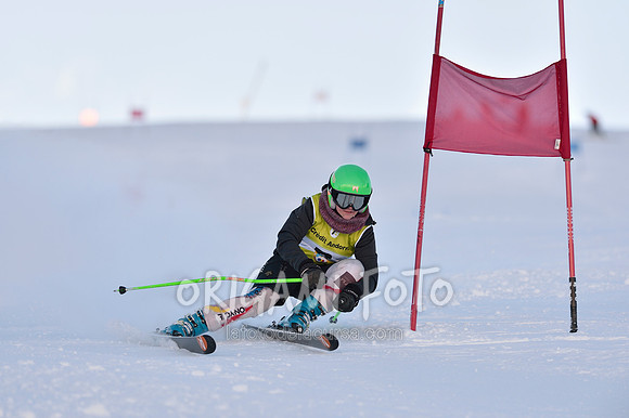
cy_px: 209
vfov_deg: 4.6
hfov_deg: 6.9
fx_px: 5238
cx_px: 314
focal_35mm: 300
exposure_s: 1/1250
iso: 100
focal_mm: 300
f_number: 4.5
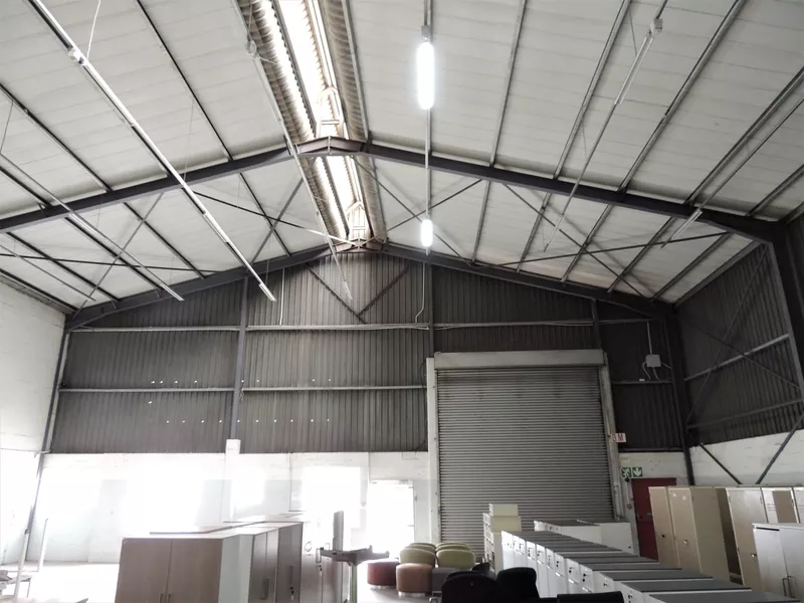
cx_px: 402
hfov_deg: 71.6
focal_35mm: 24
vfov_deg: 56.8
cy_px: 302
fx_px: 557
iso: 400
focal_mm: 4.3
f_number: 3
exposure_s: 1/15
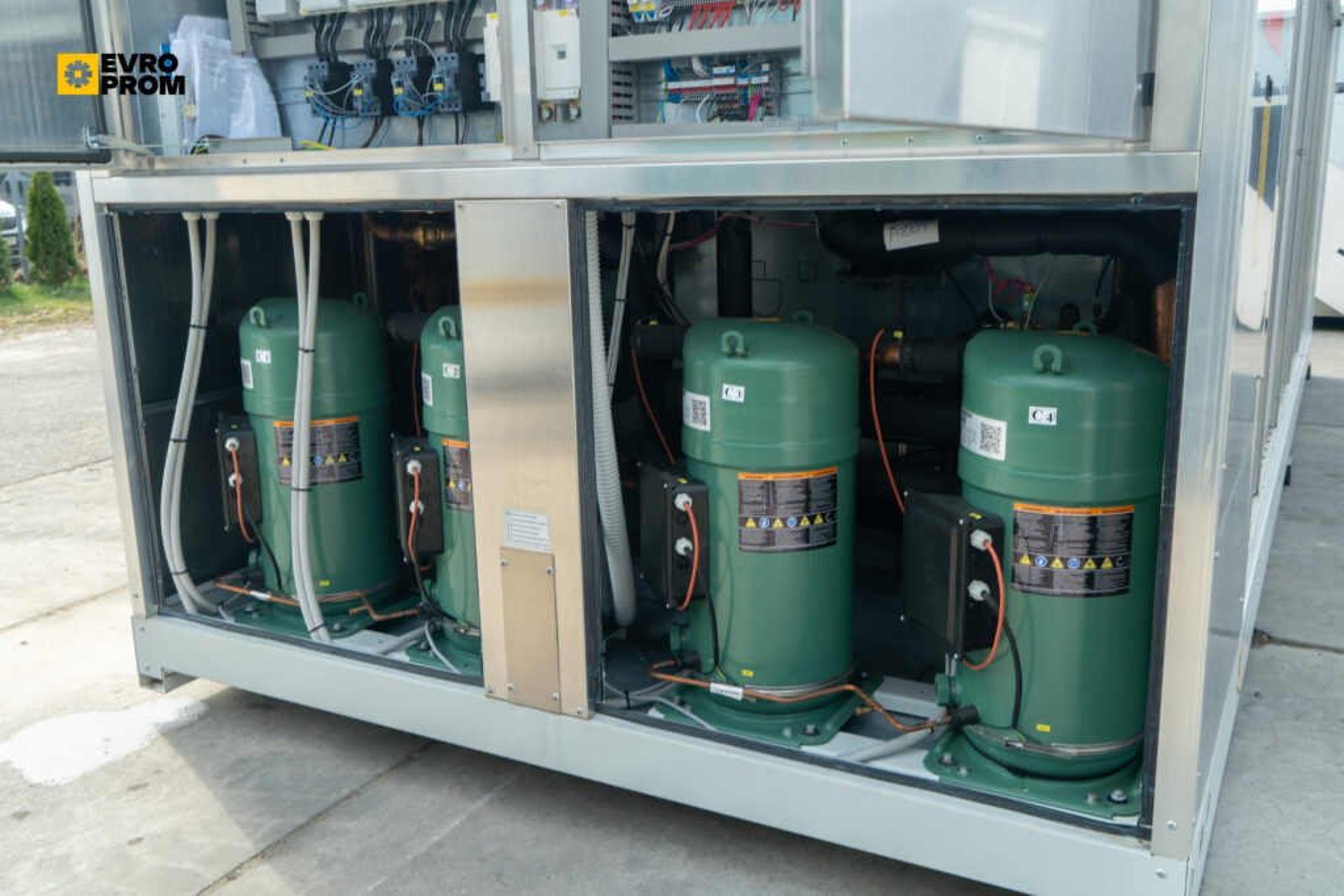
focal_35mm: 31
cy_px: 448
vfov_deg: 42.3
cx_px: 672
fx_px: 1157
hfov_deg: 60.3
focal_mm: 31
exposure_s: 1/60
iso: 100
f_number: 7.1
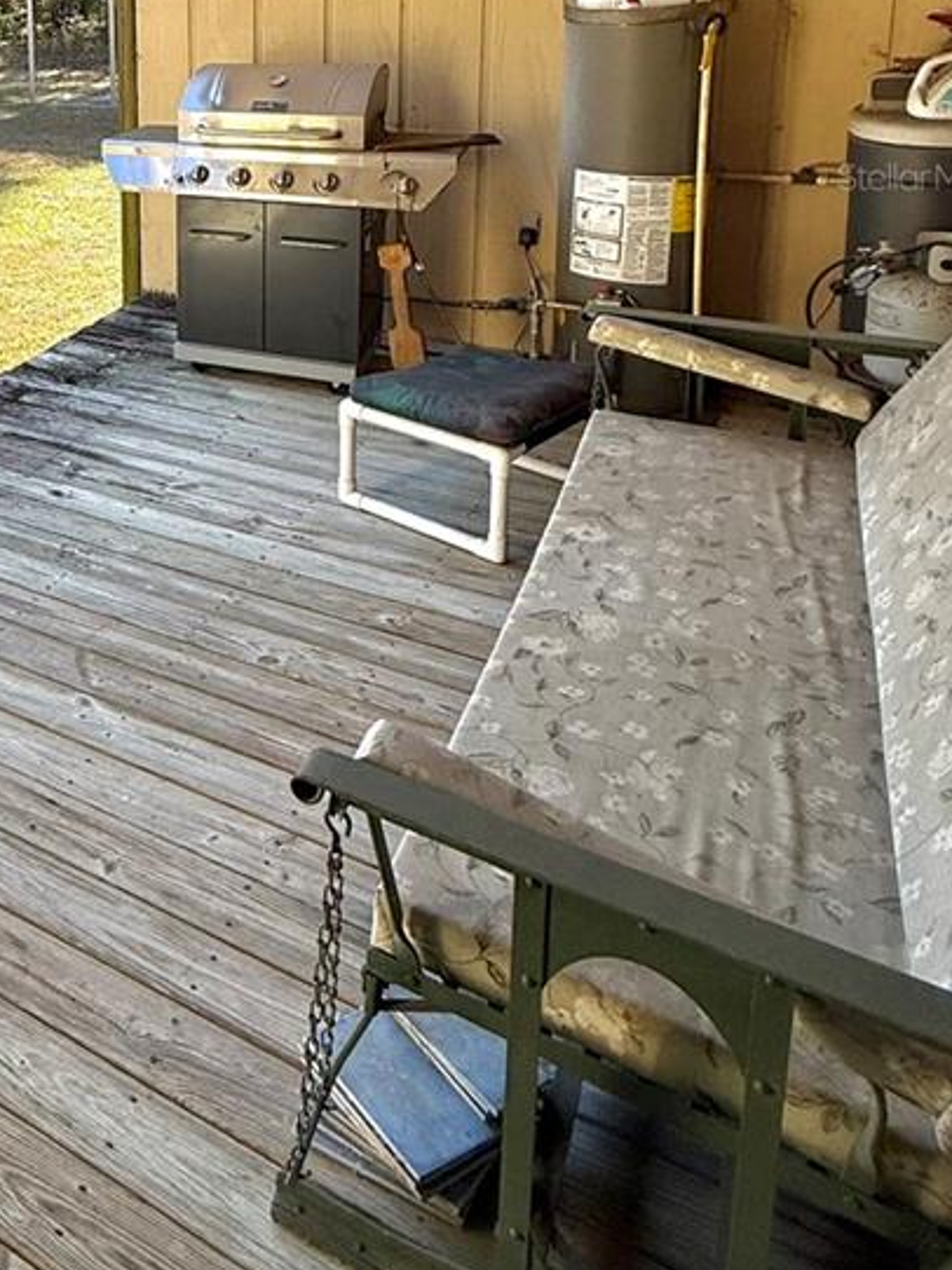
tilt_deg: -8.7
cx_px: -52
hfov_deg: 38.8
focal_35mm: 31
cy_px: 176
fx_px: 1138
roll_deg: +2.2
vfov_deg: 52.7
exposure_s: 1/395
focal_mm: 2.22
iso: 50
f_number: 2.2
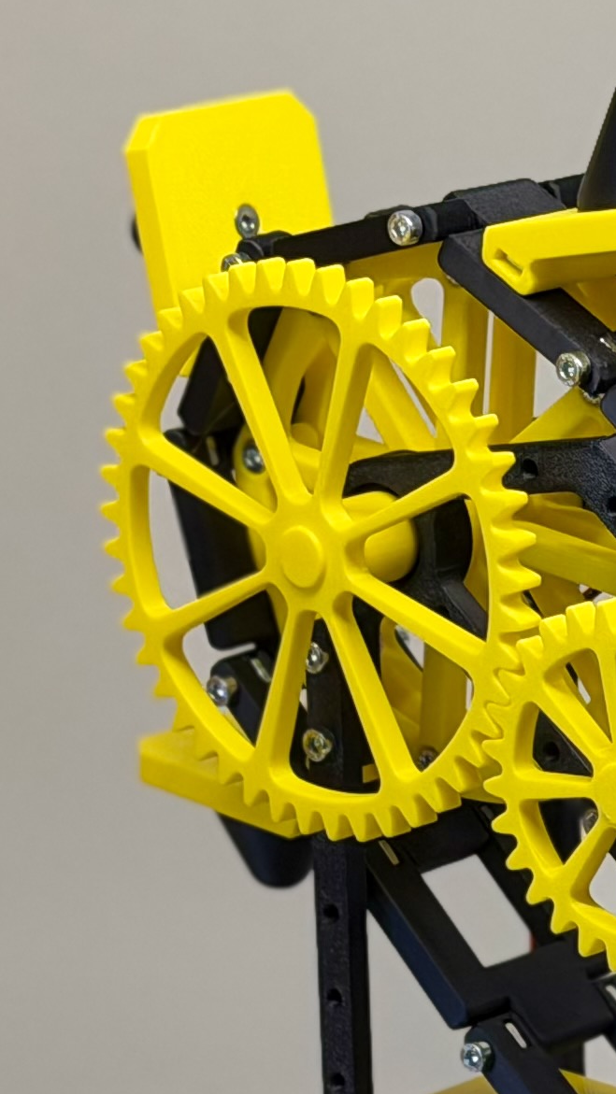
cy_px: 1148
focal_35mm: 180
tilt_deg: -24.3
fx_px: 5225
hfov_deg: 6.7
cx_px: 867
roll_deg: +0.0
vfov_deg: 11.8
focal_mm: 6.76
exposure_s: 1/95
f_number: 1.78
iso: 100
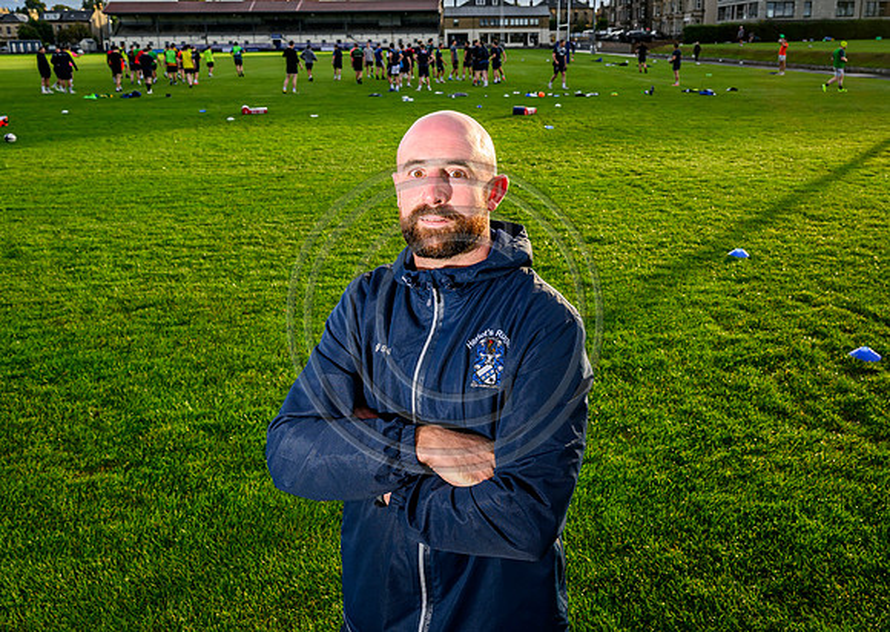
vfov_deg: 44.1
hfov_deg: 59.6
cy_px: 245
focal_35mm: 31
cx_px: 494
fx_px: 775
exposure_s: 1/125
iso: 320
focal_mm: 24
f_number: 8
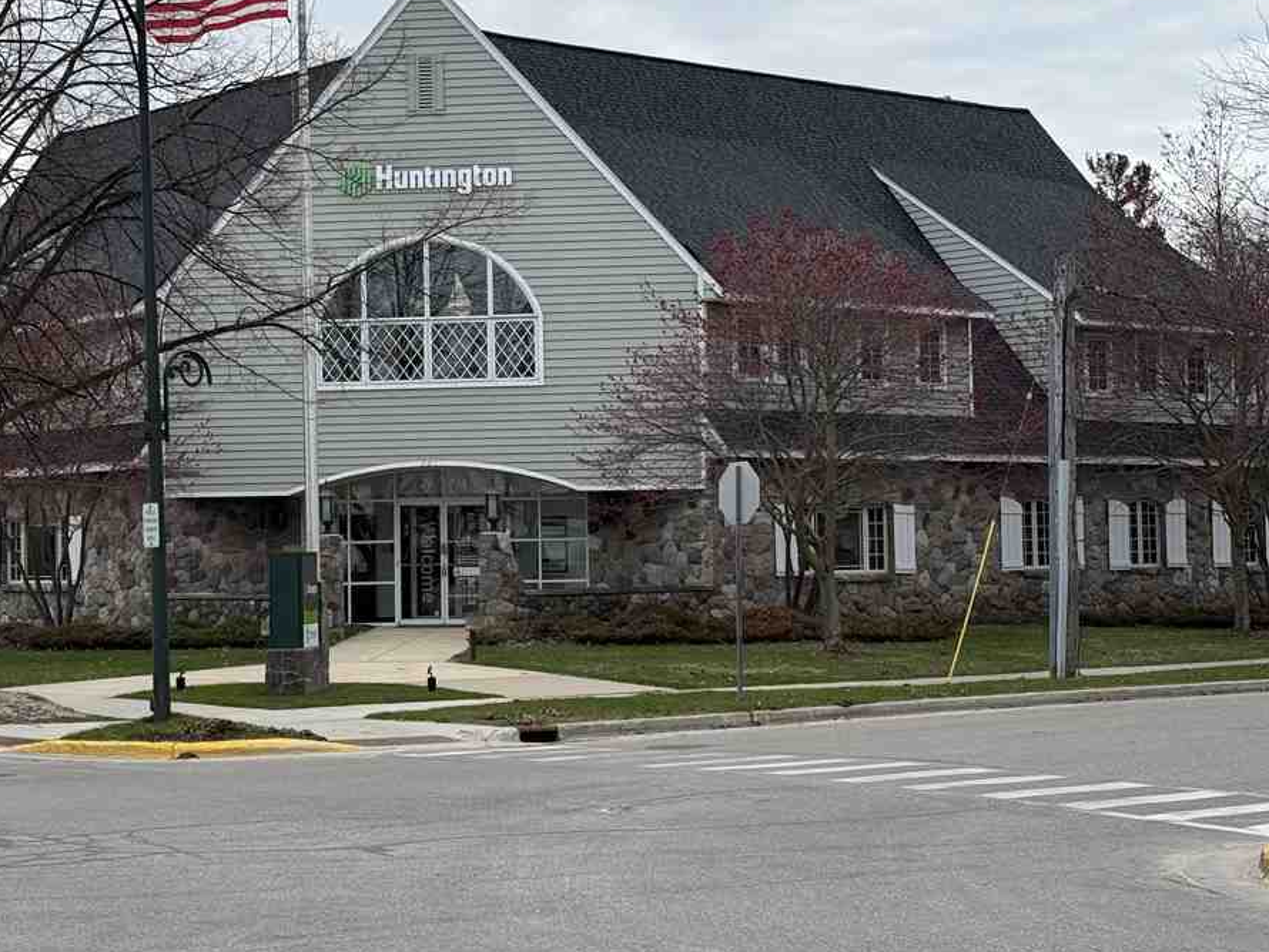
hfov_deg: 28.0
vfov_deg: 21.3
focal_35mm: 69
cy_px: 388
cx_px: 451
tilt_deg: +3.2
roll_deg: +0.5
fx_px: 2530
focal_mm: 6.76
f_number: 1.78
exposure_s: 1/6024
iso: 64
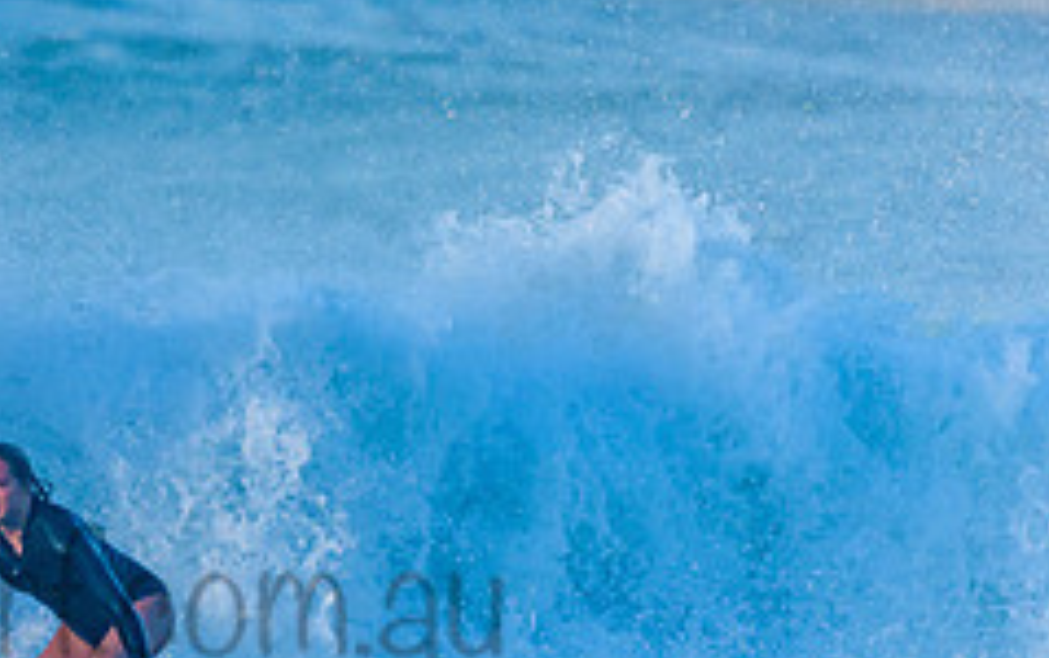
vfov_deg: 0.9
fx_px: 42991
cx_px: 39
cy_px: 555
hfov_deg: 1.4
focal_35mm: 1502
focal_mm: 500
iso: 500
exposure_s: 1/2000
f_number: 5.6
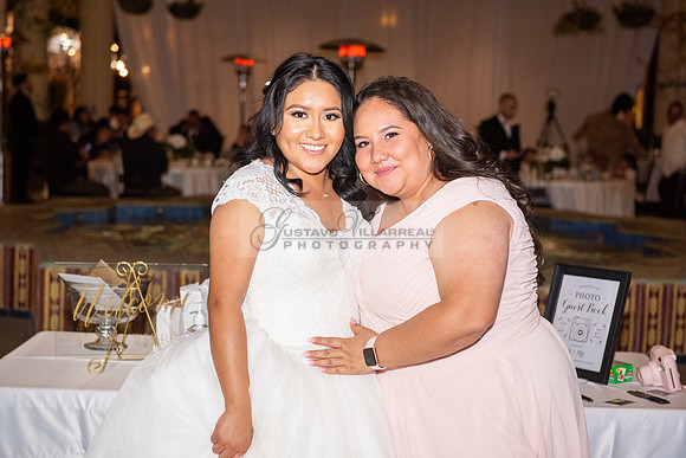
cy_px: 229
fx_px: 1182
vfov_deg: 21.9
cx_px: 343
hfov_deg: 32.4
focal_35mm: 62
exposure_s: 1/160
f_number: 4
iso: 1600
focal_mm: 62
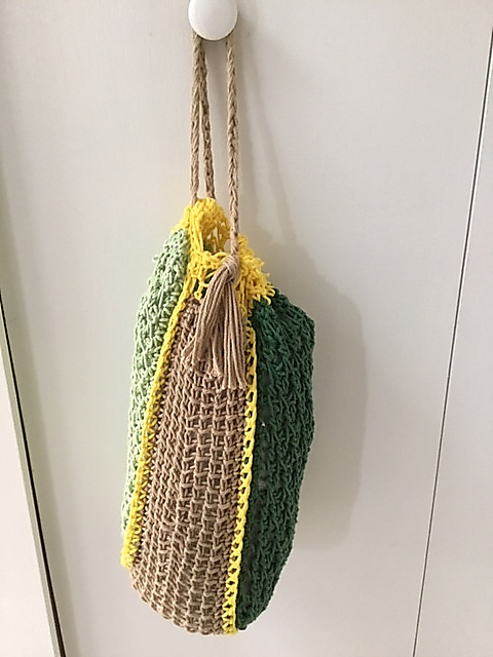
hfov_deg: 45.4
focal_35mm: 31
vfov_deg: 58.4
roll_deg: +0.2
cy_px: 328
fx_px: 589
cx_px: 246
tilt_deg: -21.3
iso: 200
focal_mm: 3.3
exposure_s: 1/17
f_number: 2.4
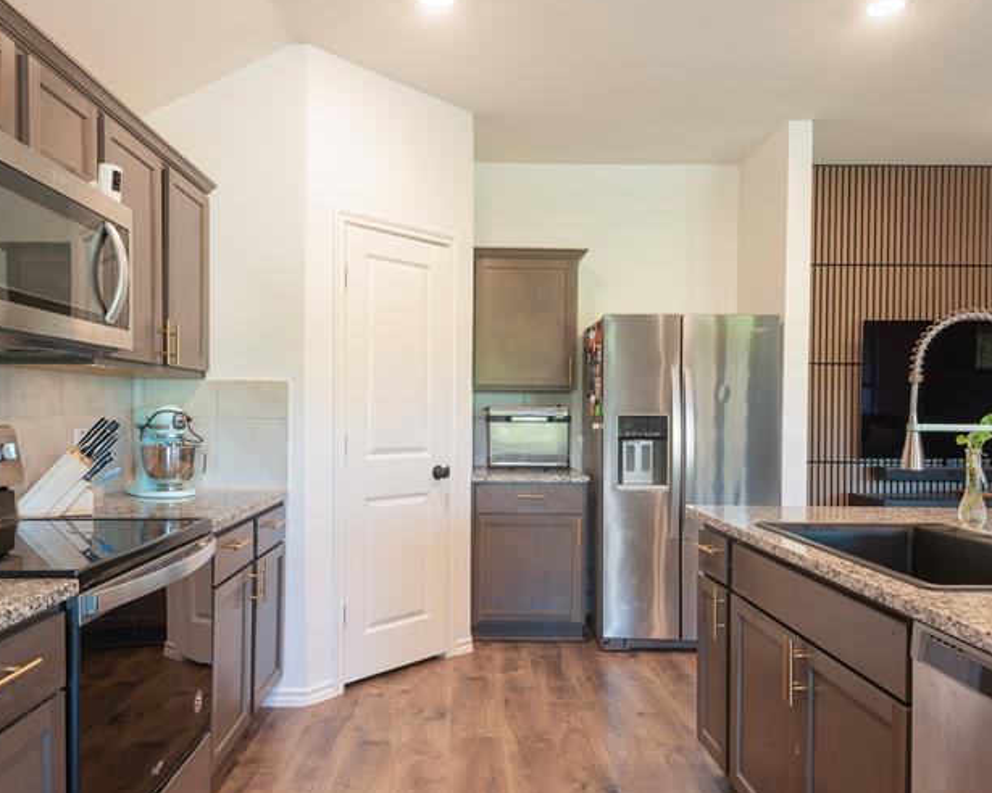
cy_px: 425
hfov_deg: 68.1
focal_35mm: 25
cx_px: 479
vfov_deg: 56.7
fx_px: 734
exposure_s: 1/1.25
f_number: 7.1
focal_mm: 16
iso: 100
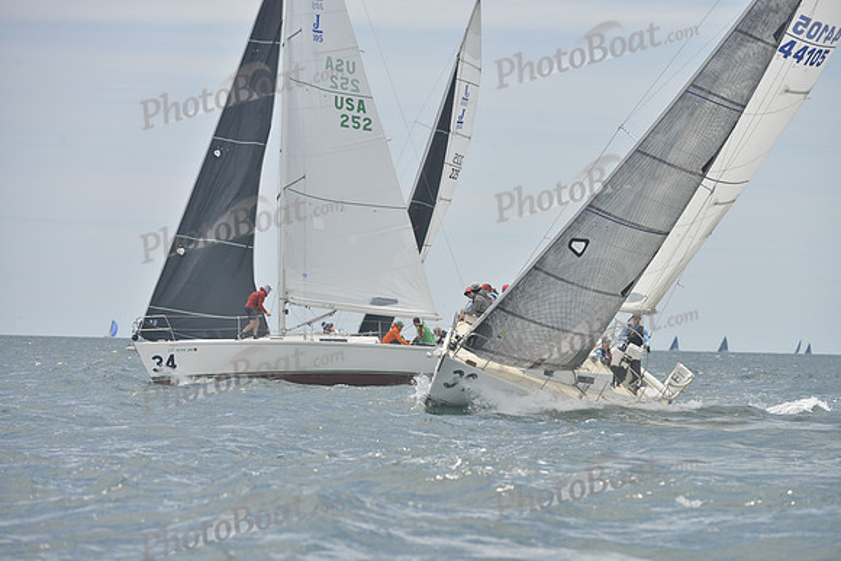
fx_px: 6309
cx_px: 420
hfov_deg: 7.6
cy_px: 280
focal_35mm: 270
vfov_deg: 5.1
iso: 280
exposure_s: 1/1000
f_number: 8
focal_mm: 270
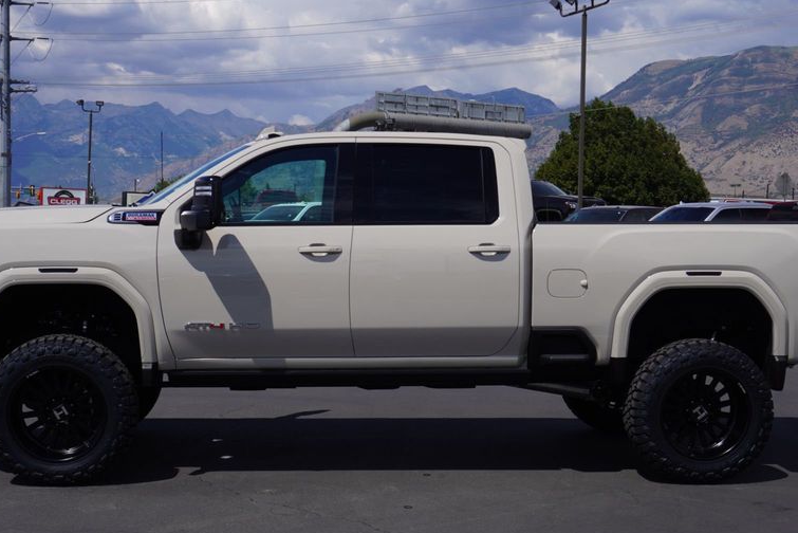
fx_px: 1264
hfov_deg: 35.0
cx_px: 392
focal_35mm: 57
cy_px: 327
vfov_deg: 23.8
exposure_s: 1/320
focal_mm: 28
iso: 100
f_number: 11
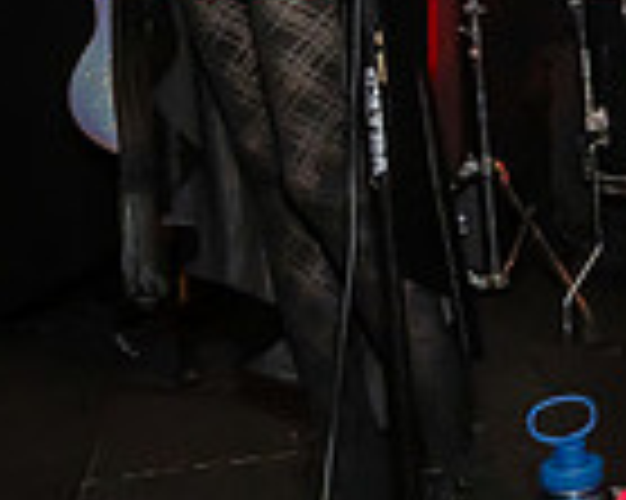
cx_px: 1069
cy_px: -202
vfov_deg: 11.7
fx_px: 2351
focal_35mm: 127
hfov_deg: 13.8
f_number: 7.1
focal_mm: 17
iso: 800
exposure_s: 1/250
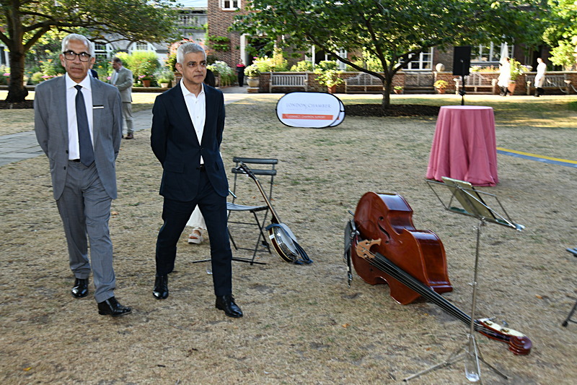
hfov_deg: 48.5
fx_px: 641
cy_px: 192
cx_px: 288
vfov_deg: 33.4
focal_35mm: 40
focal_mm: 40
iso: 400
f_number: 6.3
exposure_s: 1/60
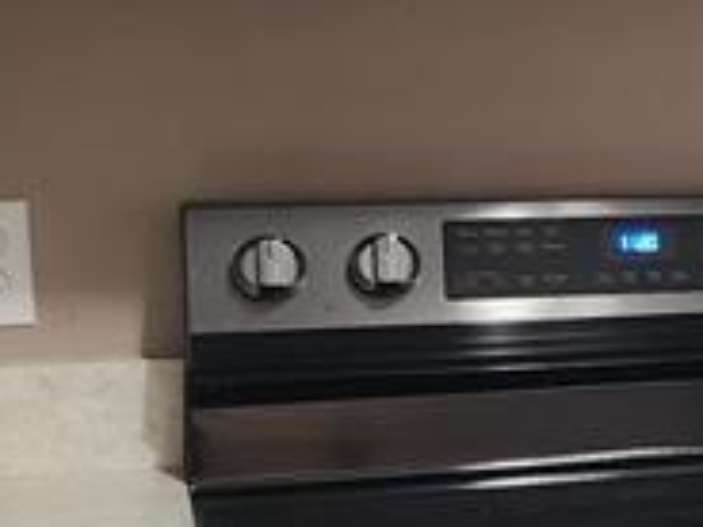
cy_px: 271
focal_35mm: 128
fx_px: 2599
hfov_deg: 12.3
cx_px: 1670
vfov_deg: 11.6
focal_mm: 6.4
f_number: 1.8
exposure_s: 1/60
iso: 800
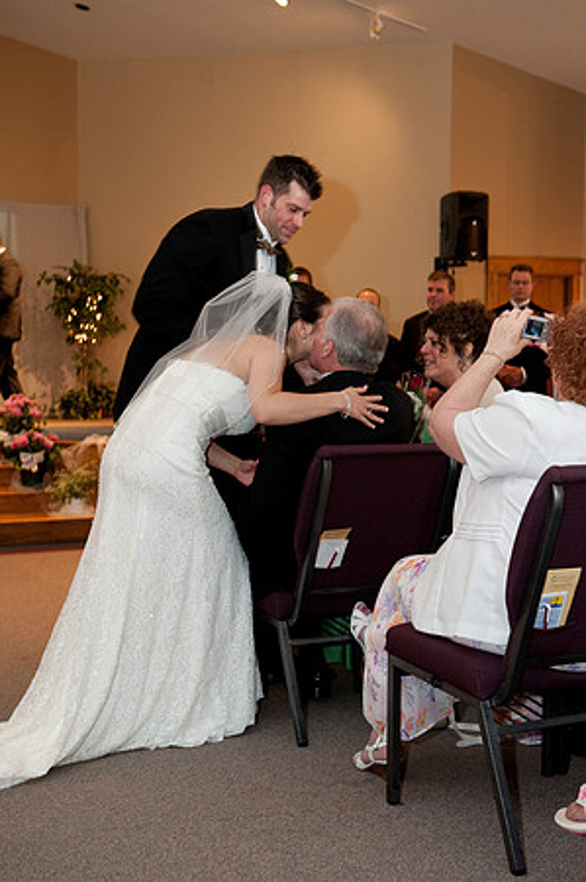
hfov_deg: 25.9
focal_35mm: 52
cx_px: 293
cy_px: 441
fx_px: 1273
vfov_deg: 38.2
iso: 1250
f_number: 5.6
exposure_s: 1/60
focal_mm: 52
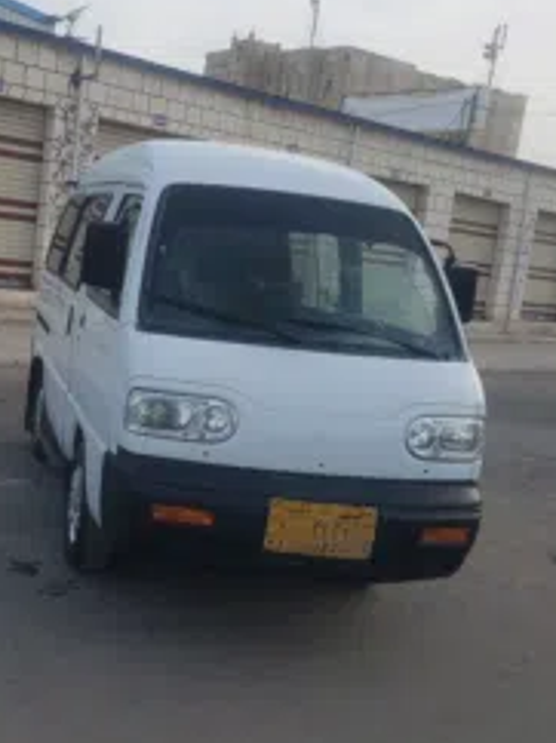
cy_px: 393
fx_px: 923
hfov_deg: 33.1
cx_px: 160
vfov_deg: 43.9
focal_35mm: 43
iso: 50
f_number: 2.4
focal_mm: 4.3
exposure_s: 1/227
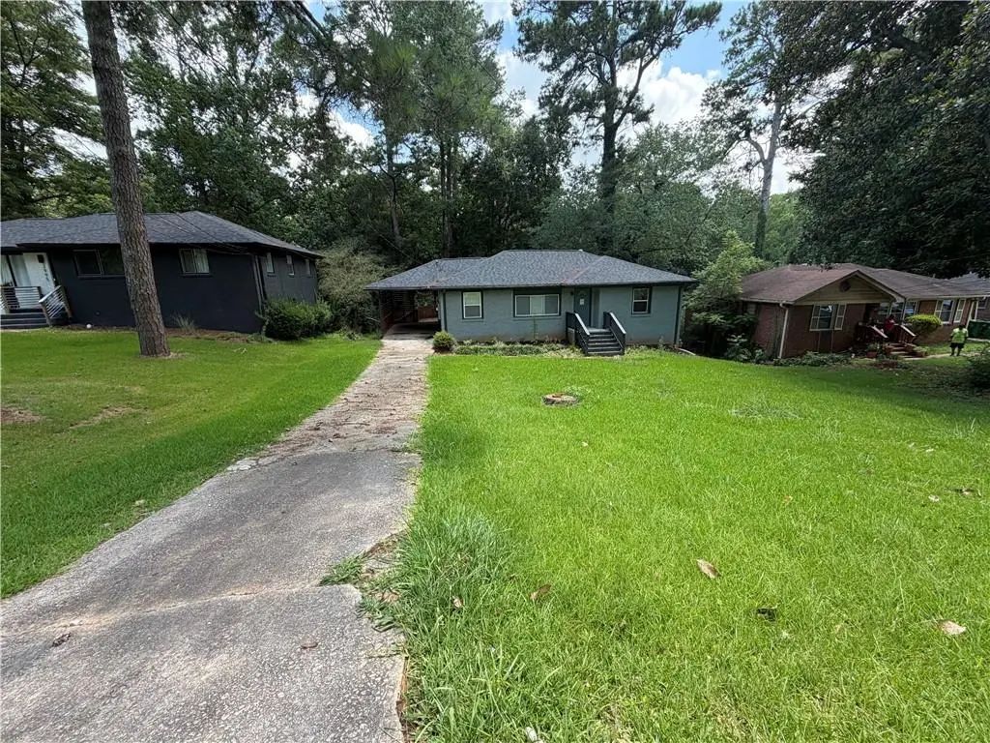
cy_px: 372
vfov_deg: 85.7
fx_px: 400
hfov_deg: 102.1
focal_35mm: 14
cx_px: 495
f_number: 2.2
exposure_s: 1/395
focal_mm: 2.22
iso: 50
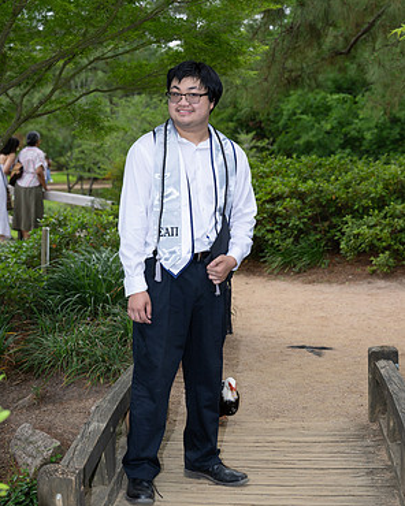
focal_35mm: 80
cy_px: 261
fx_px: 1199
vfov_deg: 23.8
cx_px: 201
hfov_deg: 19.2
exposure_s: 1/200
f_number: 5.6
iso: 200
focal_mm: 70
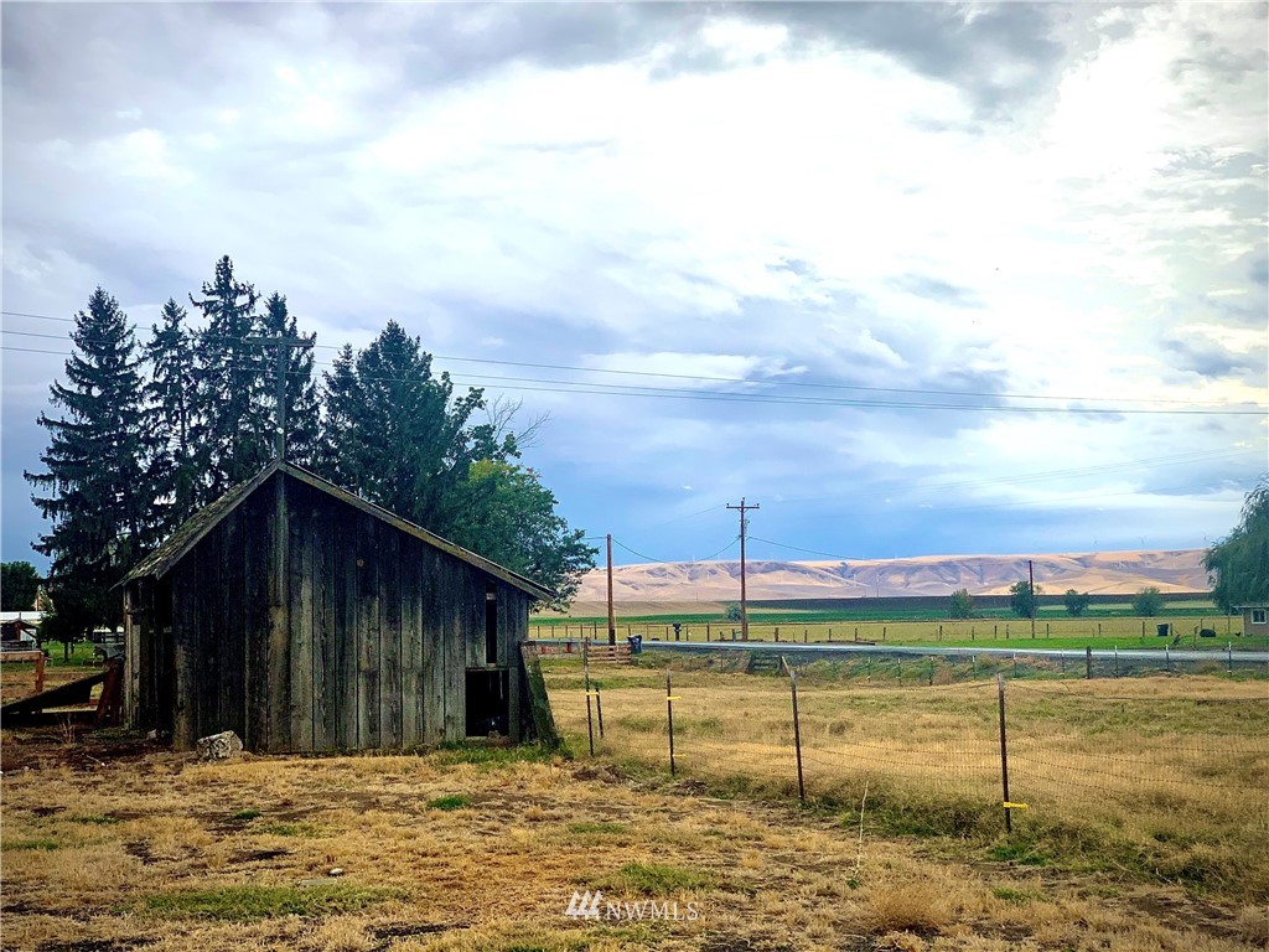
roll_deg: +0.6
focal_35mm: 52
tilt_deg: +5.1
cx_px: 634
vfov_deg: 28.0
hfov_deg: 36.8
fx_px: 1906
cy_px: 476
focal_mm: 6
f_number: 2.4
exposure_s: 1/1453
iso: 16
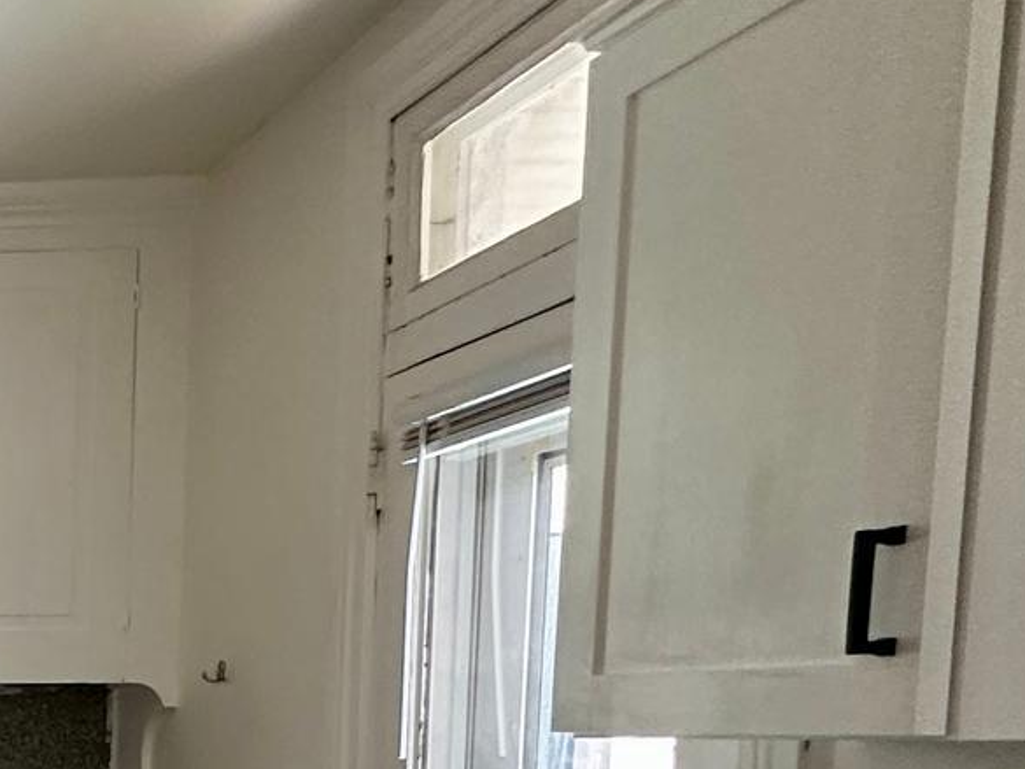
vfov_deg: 27.0
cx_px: -604
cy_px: 869
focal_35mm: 49
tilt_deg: -5.3
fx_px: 1451
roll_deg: +0.9
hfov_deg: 25.7
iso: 250
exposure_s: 1/120
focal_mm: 2.22
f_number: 2.2
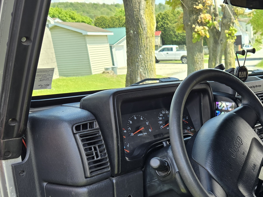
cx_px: 226
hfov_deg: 35.7
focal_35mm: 51
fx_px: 387
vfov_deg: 27.7
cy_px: 171
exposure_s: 1/323
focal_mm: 5.4
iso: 25
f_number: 1.8
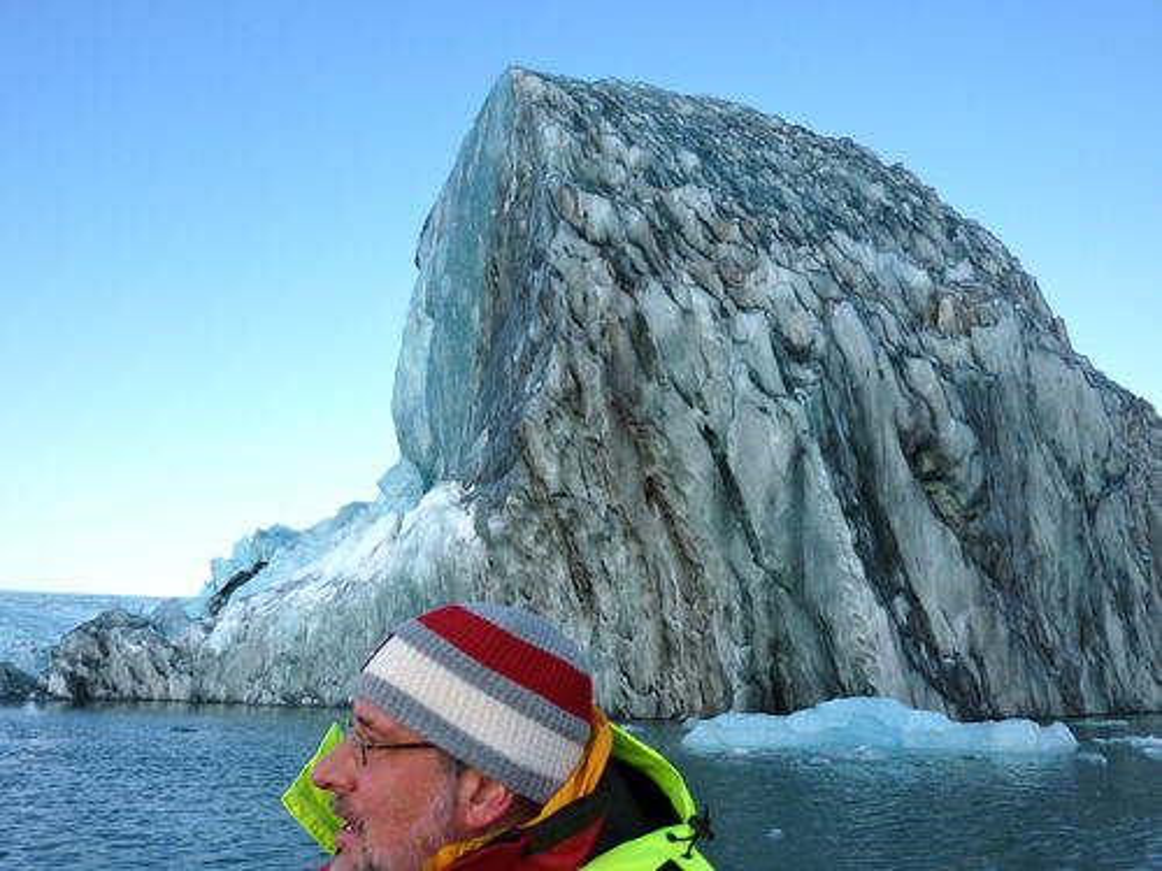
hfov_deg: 65.3
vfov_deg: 51.4
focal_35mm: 27
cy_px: 436
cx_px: 581
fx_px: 906
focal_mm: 4.4
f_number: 3.3
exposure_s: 1/100
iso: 80
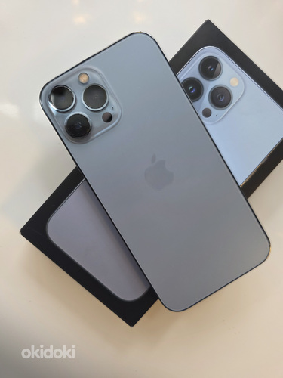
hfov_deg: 58.9
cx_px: 142
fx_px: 251
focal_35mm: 23
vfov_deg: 73.9
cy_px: 189
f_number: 1.7
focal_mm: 6.3
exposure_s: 1/100
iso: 160
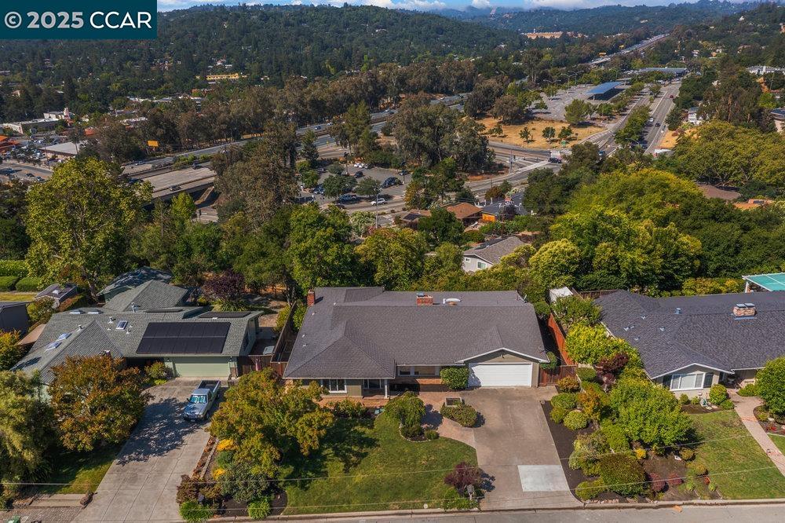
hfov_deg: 65.5
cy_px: 262
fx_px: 610
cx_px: 392
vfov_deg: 46.4
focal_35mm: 28
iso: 100
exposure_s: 1/320
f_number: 5.6
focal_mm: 10.26
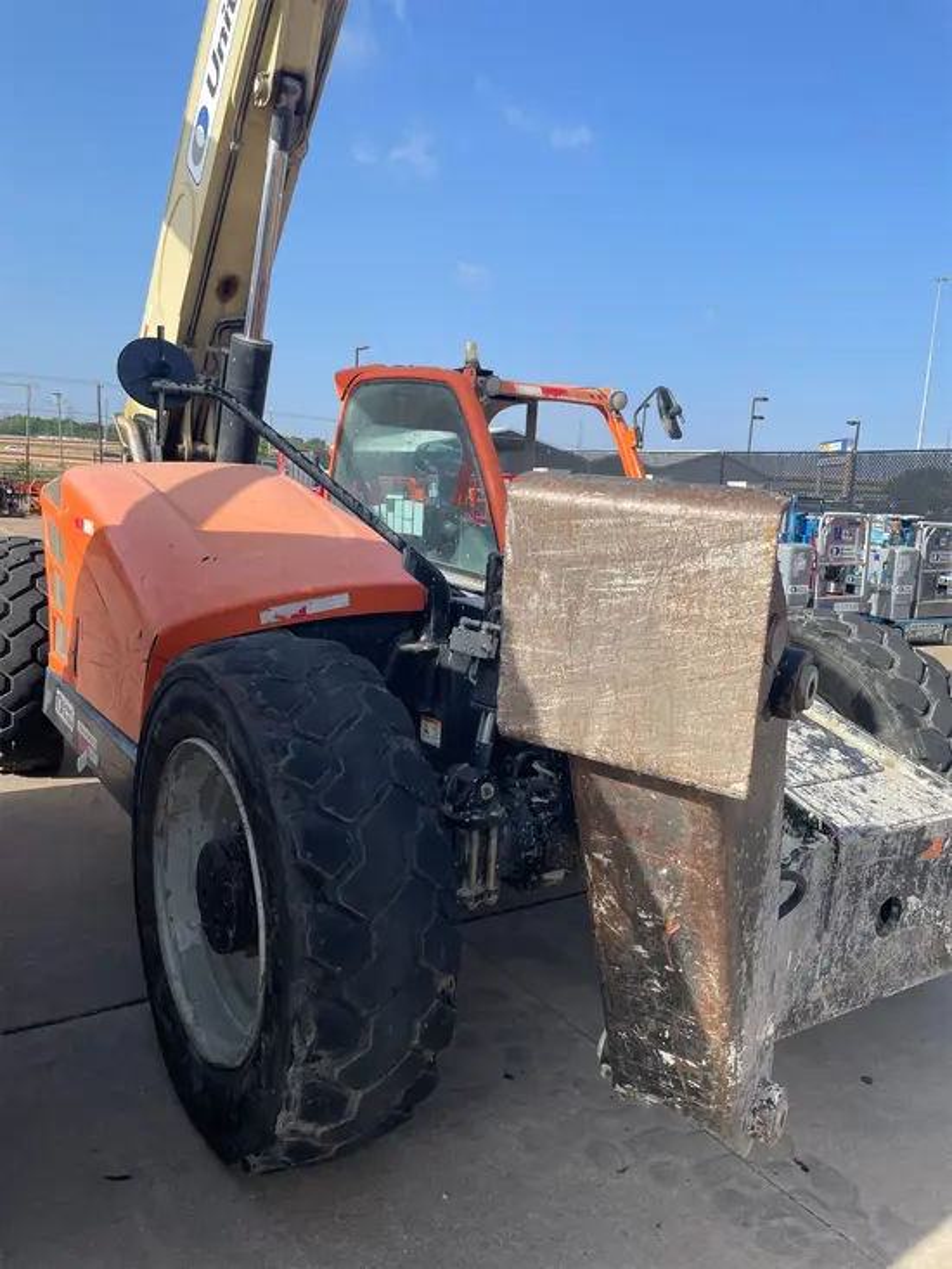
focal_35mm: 26
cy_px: 634
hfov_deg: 53.1
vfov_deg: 67.3
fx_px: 953
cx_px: 476
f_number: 1.6
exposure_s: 1/2174
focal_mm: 4.2
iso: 32
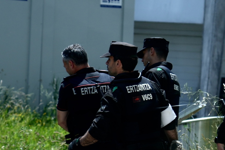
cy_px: 75
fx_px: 500
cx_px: 112
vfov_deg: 17.1
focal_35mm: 80
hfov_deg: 25.4
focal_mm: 80
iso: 200
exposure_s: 1/1000
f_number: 4
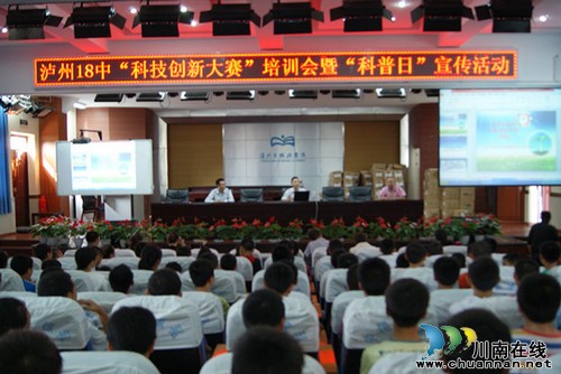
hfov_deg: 57.2
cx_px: 280
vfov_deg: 40.0
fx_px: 515
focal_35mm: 33
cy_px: 187
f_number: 4
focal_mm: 22
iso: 400
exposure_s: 1/15
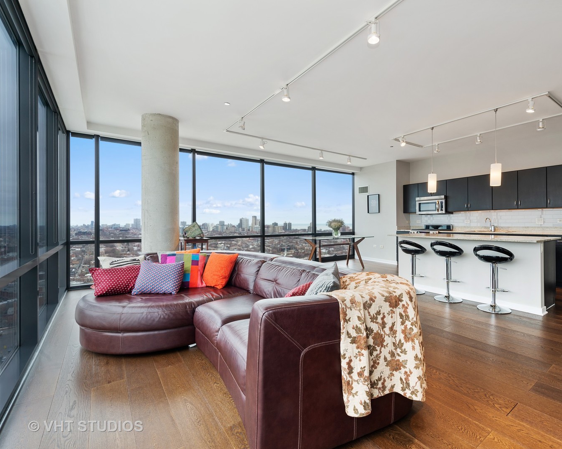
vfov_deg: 77.0
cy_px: 223
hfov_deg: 88.7
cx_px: 331
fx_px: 283
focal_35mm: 17
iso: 100
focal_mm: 15
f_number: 9
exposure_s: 1/4
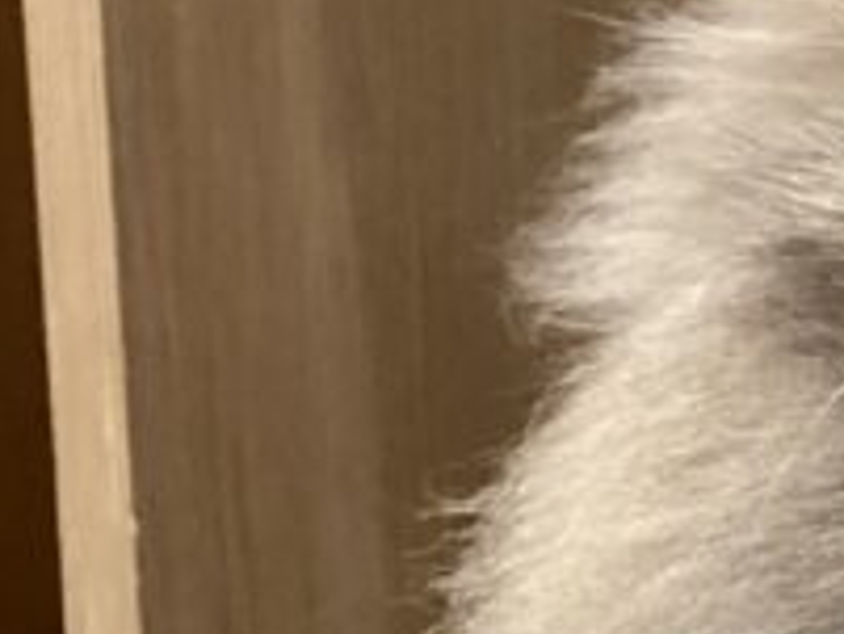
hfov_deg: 11.7
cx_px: 1587
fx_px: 3757
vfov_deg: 9.5
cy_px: 722
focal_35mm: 154
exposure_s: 1/40
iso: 400
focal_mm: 3.3
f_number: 2.4
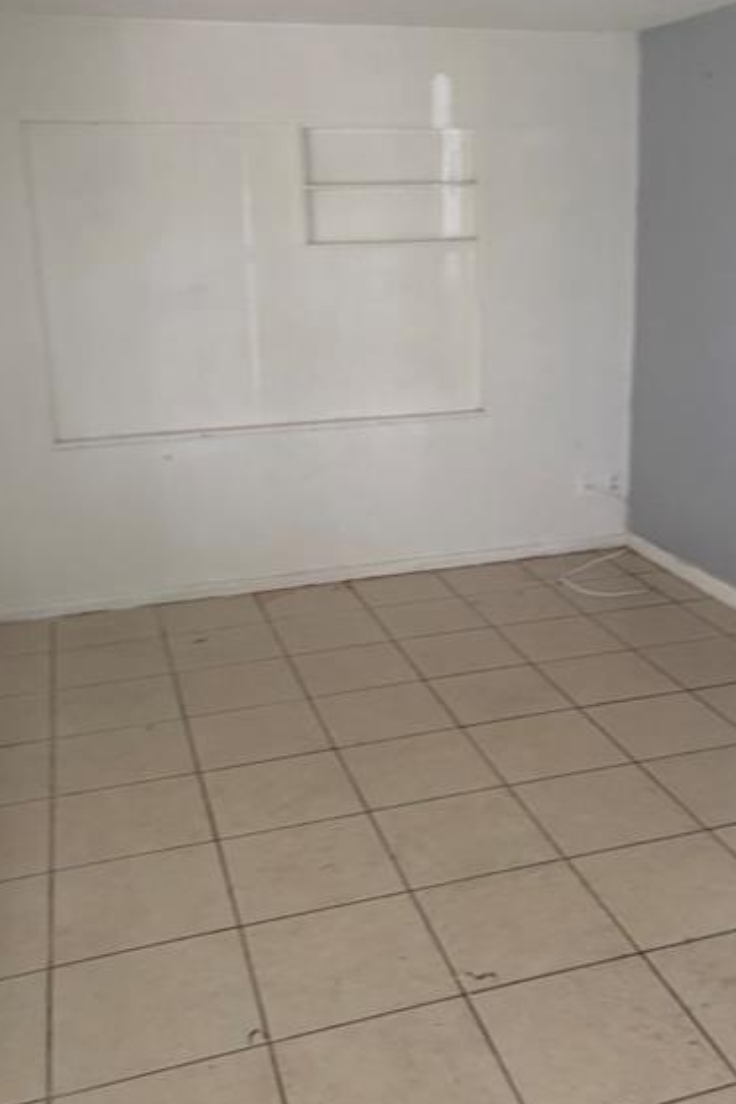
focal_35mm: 37
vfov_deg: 51.8
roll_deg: +1.5
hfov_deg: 35.7
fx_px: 1135
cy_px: 484
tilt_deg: -14.9
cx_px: 460
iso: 125
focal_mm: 5.96
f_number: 1.6
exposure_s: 1/112
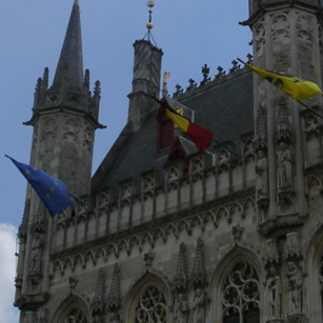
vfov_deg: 18.6
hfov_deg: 18.9
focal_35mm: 92
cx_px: 169
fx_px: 971
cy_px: 31
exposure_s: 1/686
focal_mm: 5.8
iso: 50
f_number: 5.6
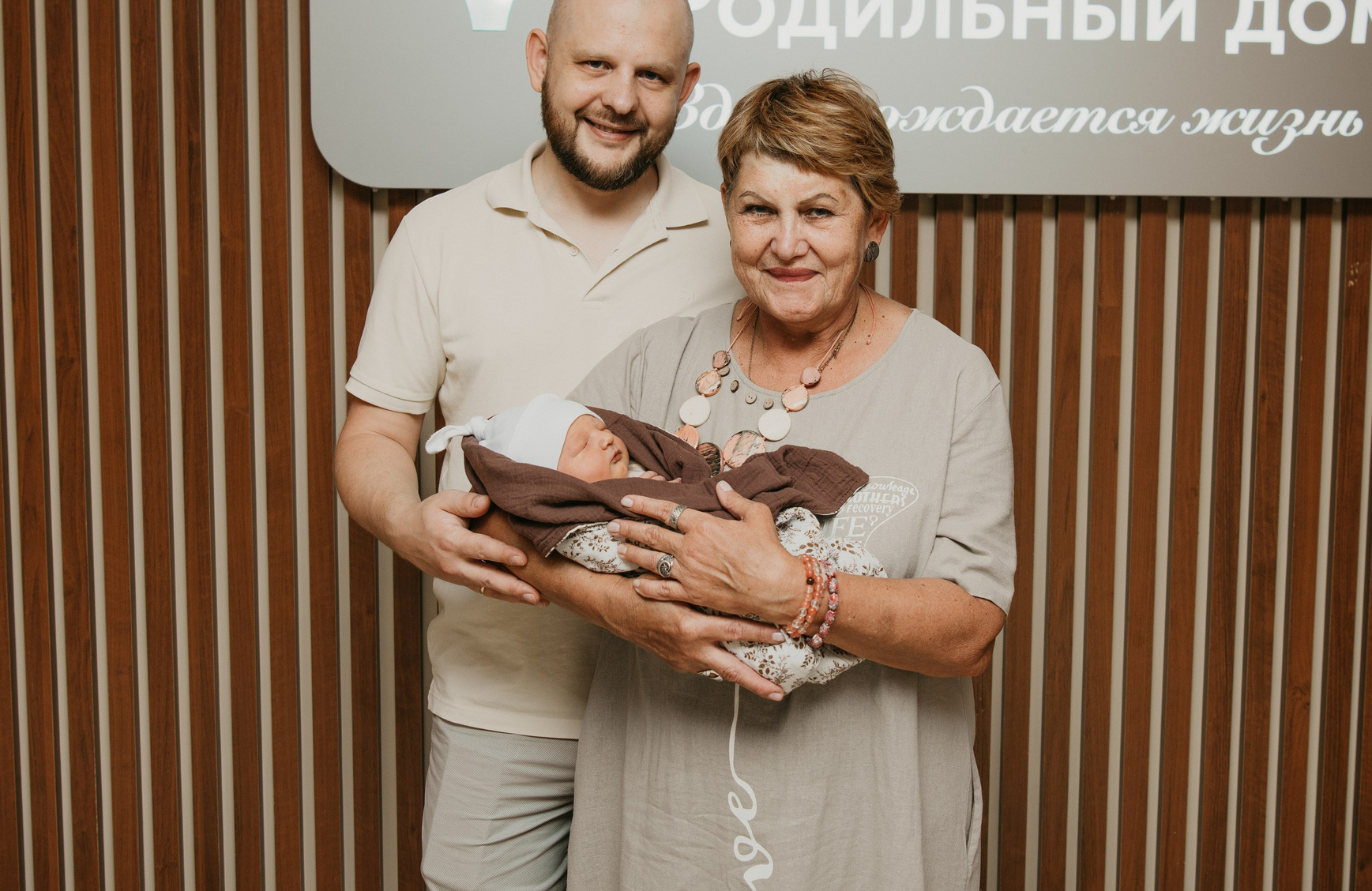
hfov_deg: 41.4
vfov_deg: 27.5
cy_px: 326
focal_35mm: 48
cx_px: 724
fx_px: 1815
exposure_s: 1/160
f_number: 4
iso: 160
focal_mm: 31
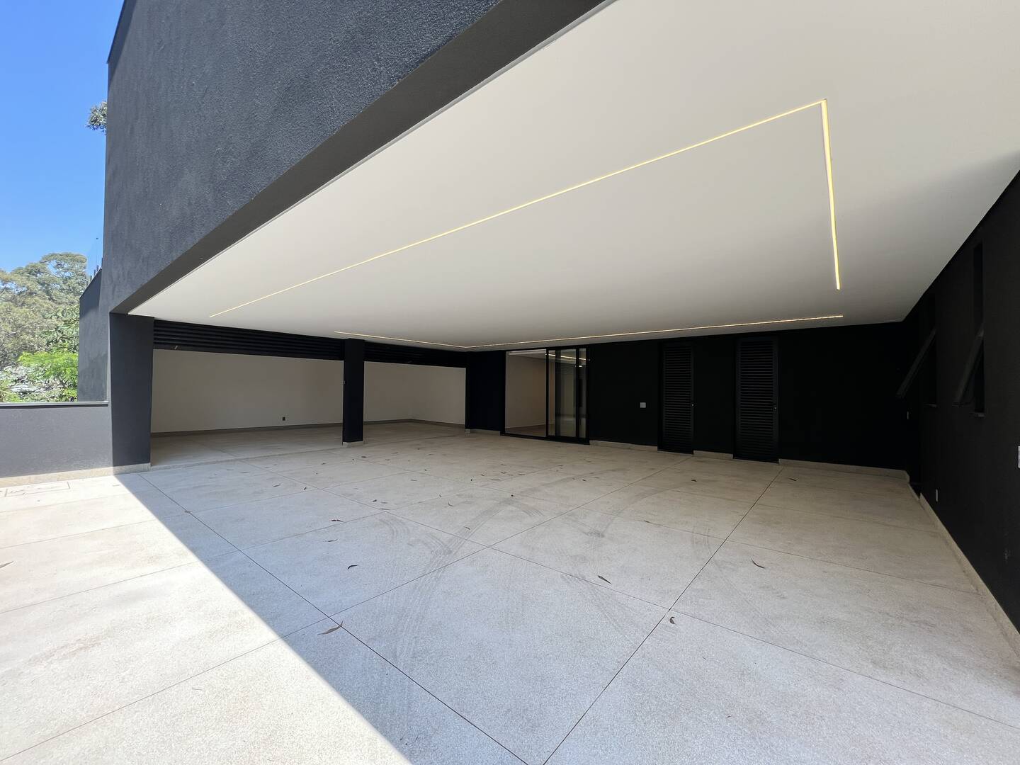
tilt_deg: +0.2
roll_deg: -0.7
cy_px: 382
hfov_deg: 106.2
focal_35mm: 13
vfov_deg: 89.9
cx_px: 510
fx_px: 383
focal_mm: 1.57
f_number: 1.8
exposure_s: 1/308
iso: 32
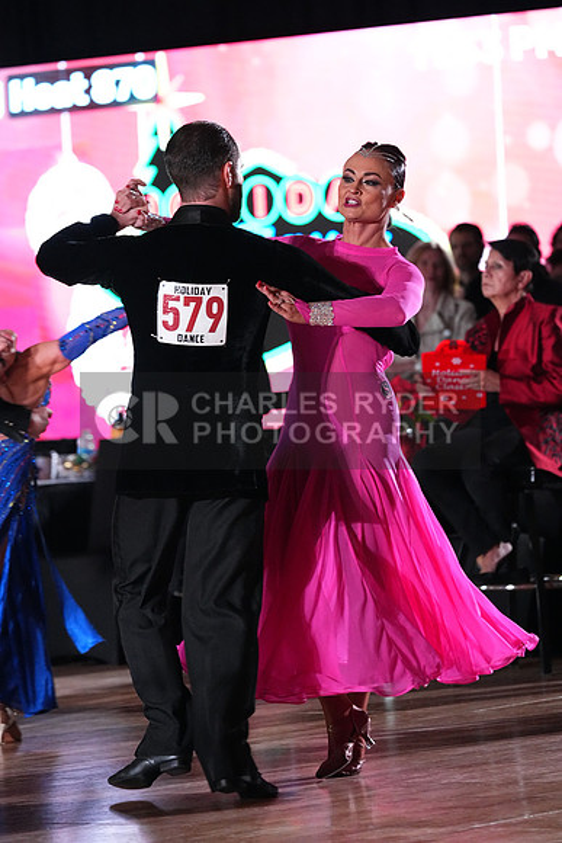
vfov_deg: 10.3
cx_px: 281
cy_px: 422
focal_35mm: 200
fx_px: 4680
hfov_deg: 6.9
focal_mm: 200
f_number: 4.5
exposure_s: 1/400
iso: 8000
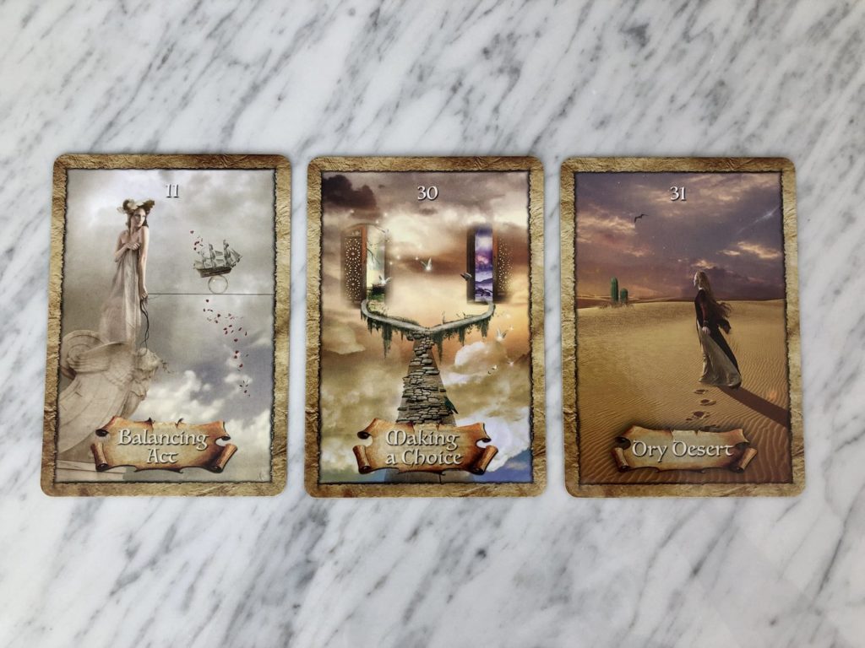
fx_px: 700
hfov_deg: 63.4
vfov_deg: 49.7
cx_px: 432
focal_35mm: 28
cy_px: 324
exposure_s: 1/157
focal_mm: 4
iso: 20
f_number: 1.8
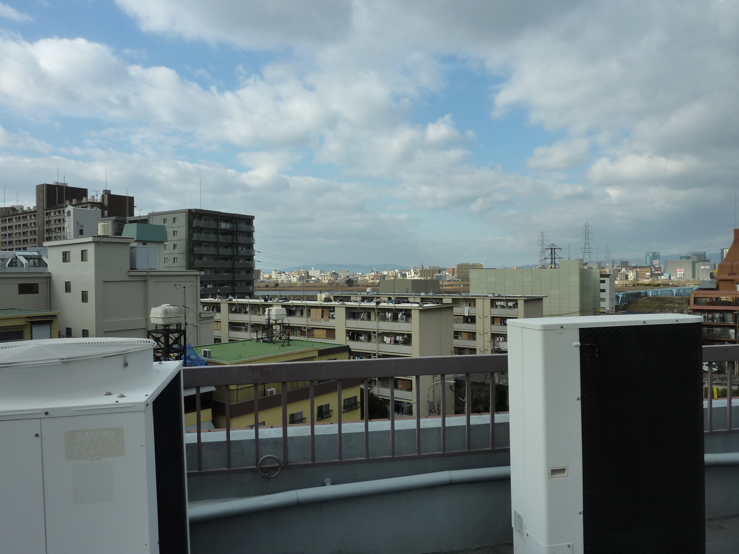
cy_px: 277
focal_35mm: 25
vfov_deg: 54.9
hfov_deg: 69.4
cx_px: 370
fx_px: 534
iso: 125
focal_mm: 4.1
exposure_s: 1/500
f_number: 5
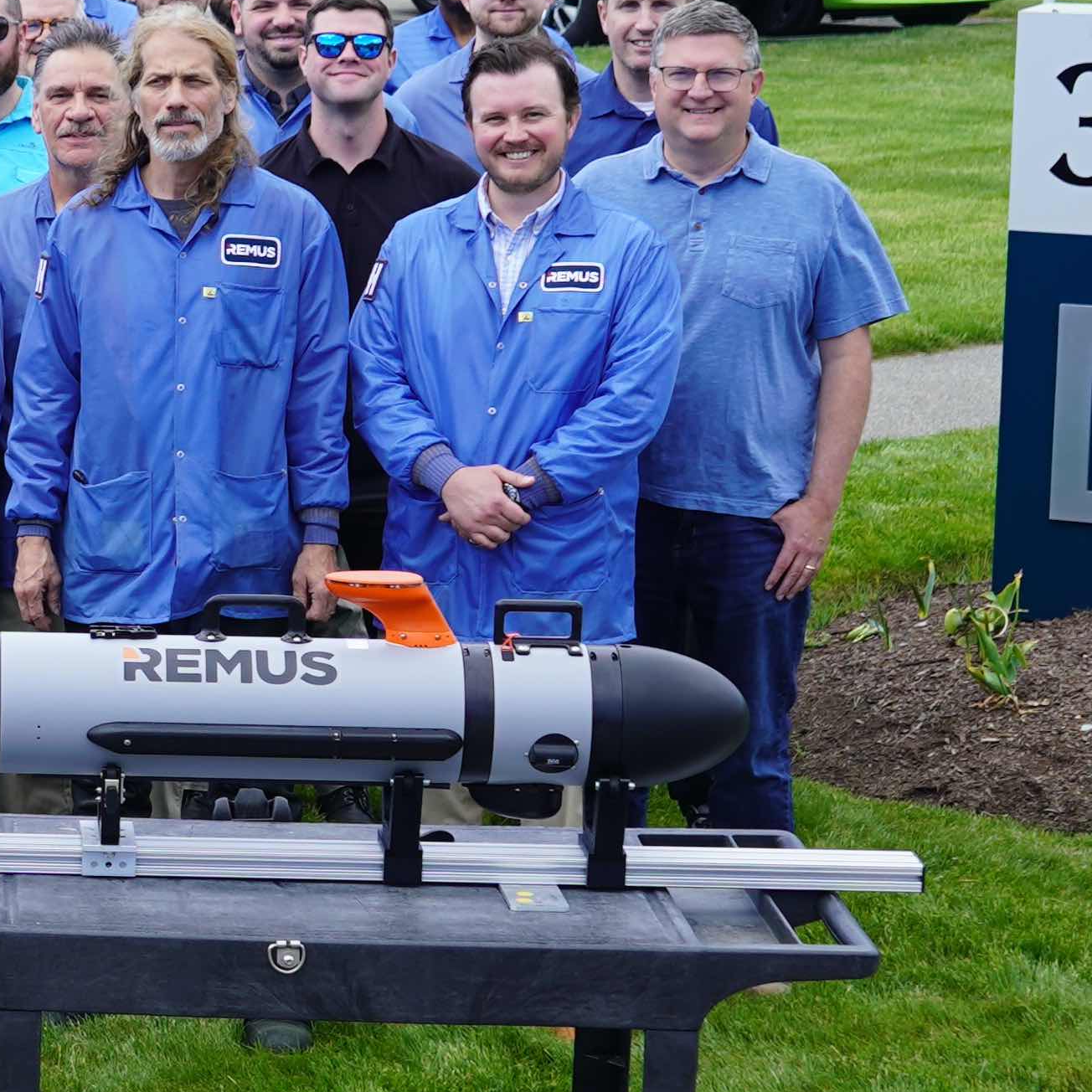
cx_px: -509
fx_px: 4604
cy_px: 456
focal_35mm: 129
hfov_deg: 12.9
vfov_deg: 13.5
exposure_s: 1/250
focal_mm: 33
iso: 100
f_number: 5
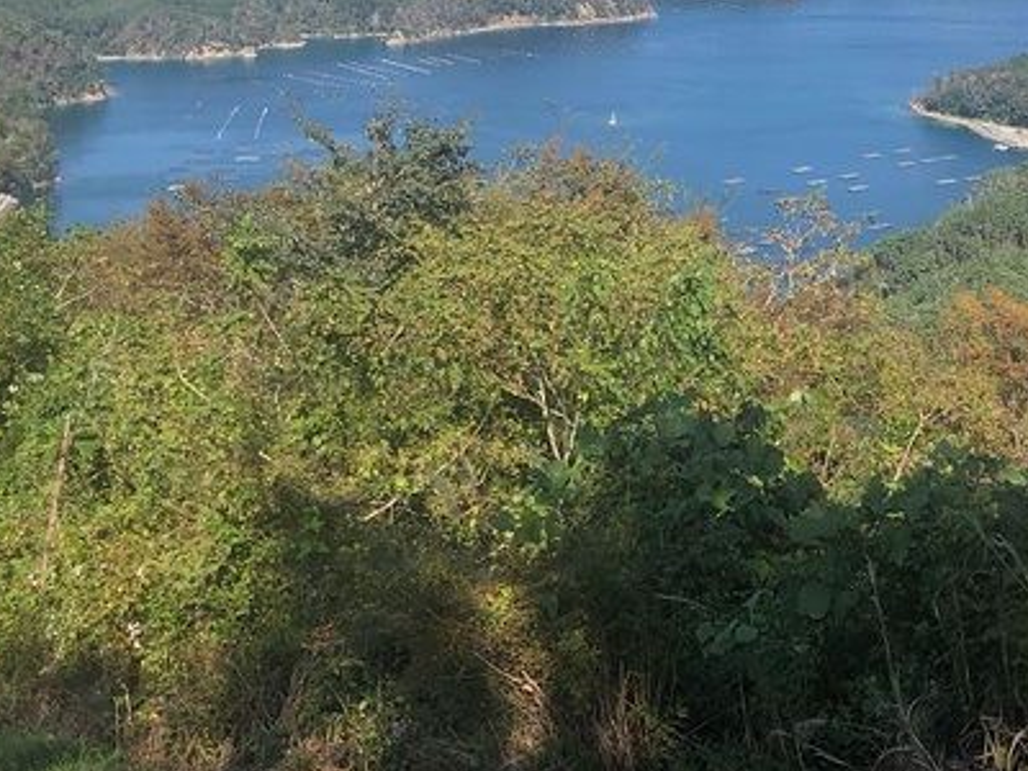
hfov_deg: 32.7
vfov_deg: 24.9
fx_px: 1693
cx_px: 847
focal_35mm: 57
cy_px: 81
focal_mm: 3.99
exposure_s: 1/1453
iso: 20
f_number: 1.8
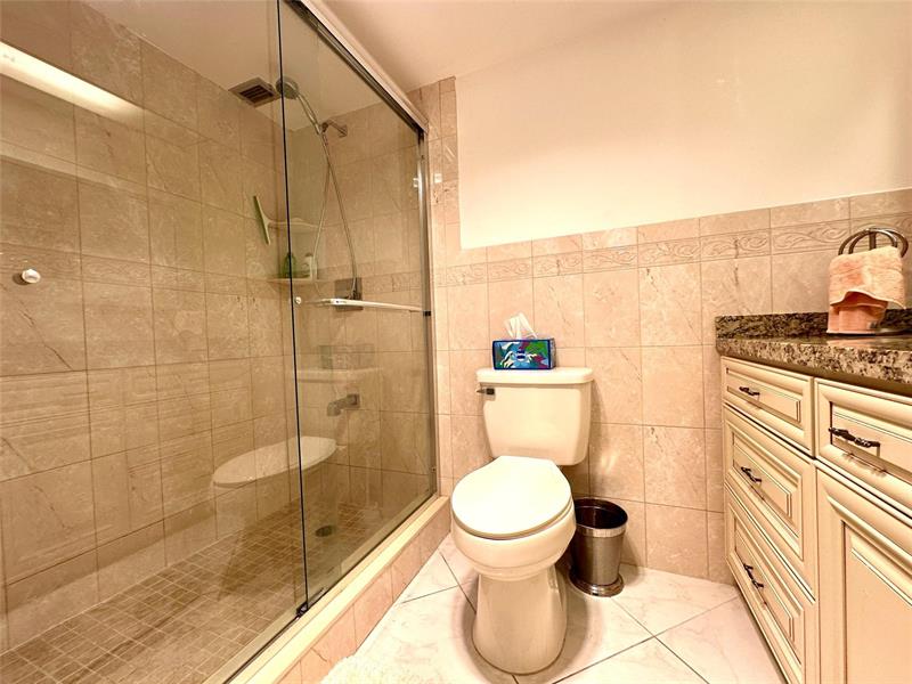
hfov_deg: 102.1
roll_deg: +2.4
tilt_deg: -1.8
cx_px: 456
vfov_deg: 85.7
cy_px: 342
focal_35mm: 14
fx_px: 369
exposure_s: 1/120
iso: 80
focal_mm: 2.22
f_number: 2.2
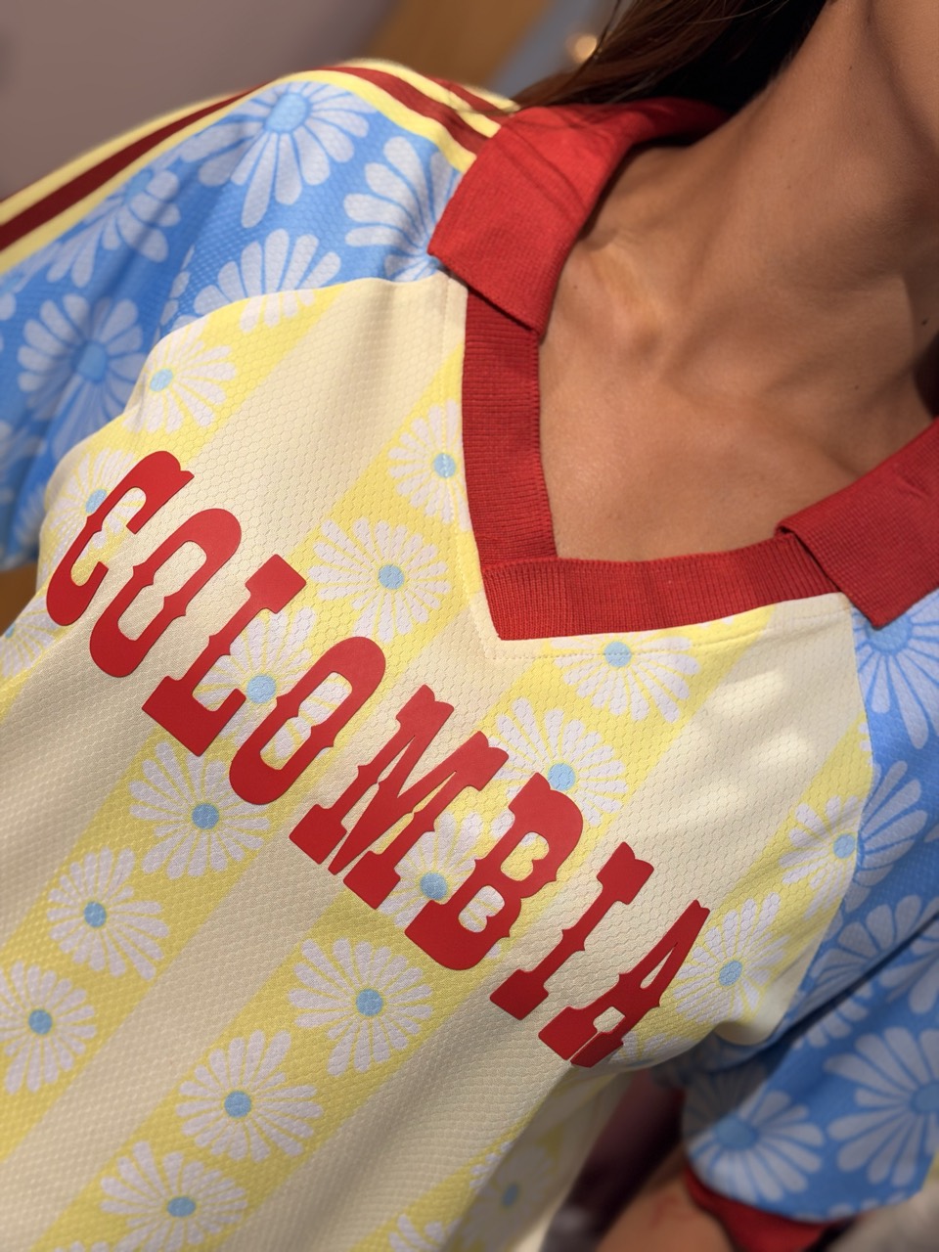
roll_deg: -38.2
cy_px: 626
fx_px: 1736
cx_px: 470
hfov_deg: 30.3
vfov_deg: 39.7
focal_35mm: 48
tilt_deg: -16.6
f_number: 1.78
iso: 50
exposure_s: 1/150
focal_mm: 6.76
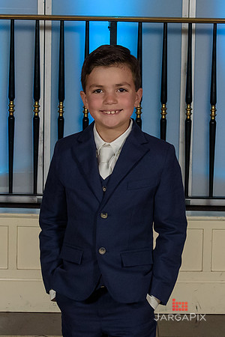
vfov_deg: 13.8
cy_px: 159
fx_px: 1392
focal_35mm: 148
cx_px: 149
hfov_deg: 9.2
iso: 1600
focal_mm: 40
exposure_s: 1/125
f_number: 5.6
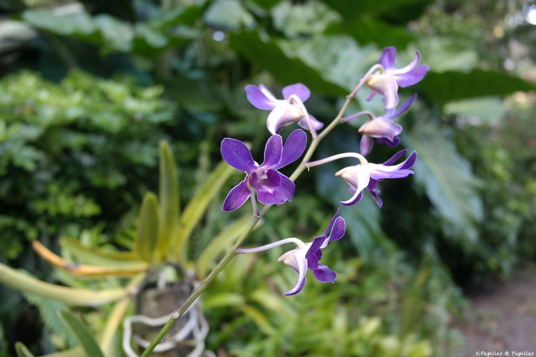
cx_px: 268
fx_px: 447
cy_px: 178
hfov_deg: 61.9
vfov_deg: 43.6
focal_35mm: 30
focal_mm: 20
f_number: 3.5
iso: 100
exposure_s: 1/80
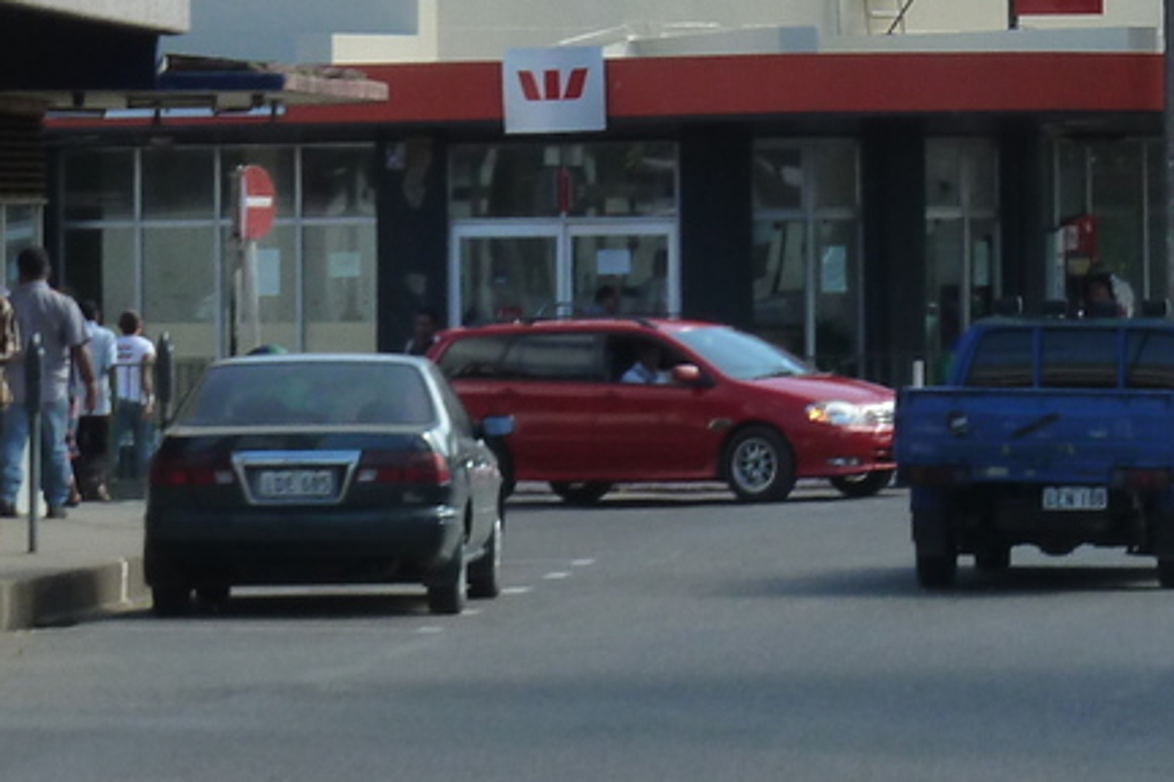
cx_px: 1617
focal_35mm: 321
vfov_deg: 4.3
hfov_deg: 6.4
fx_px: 10467
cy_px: -426
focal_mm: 18.2
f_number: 4.4
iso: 125
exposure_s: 1/250
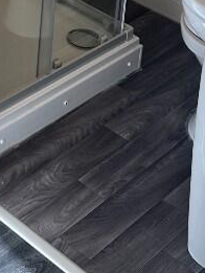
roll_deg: -0.2
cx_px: -90
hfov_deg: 13.8
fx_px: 805
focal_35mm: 102
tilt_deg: -18.5
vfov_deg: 16.8
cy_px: -178
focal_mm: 5.7
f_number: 1.5
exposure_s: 1/100
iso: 64
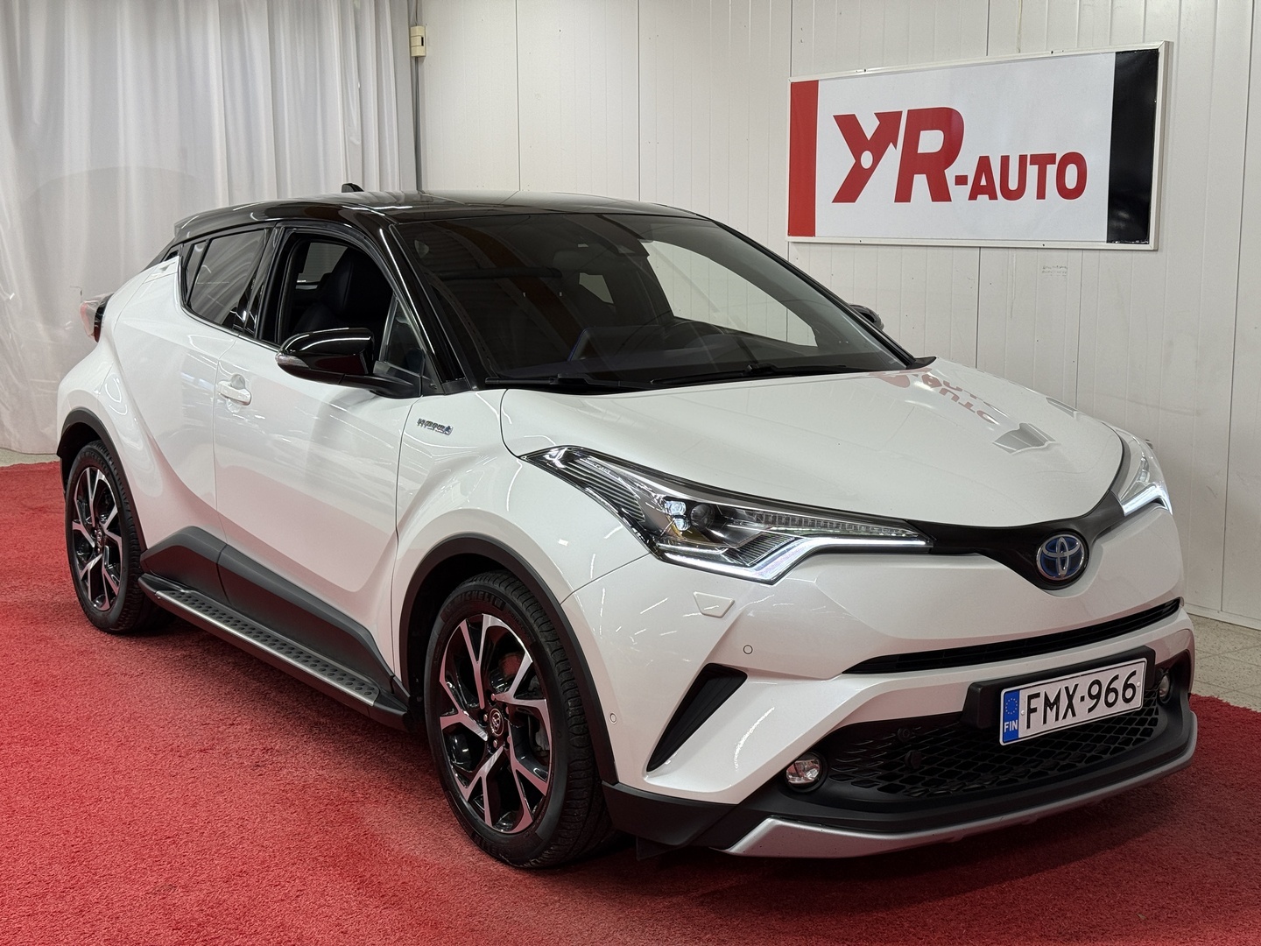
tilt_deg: -8.7
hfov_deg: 39.7
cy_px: 473
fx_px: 1749
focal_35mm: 48
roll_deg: +0.1
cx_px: 630
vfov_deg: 30.3
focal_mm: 6.76
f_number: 1.78
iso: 64
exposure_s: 1/100
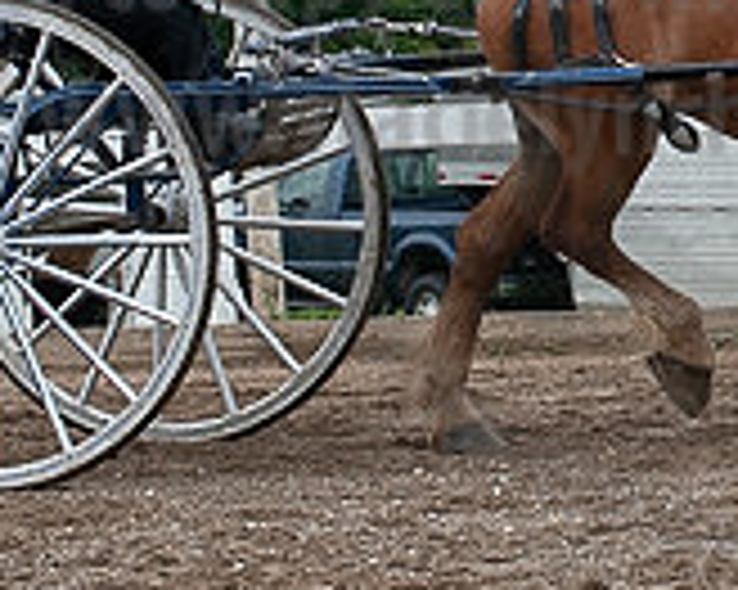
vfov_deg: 5.2
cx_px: 796
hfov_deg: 6.6
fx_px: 6418
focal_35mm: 294
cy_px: -34
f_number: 5.6
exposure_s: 1/1000
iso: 800
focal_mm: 102
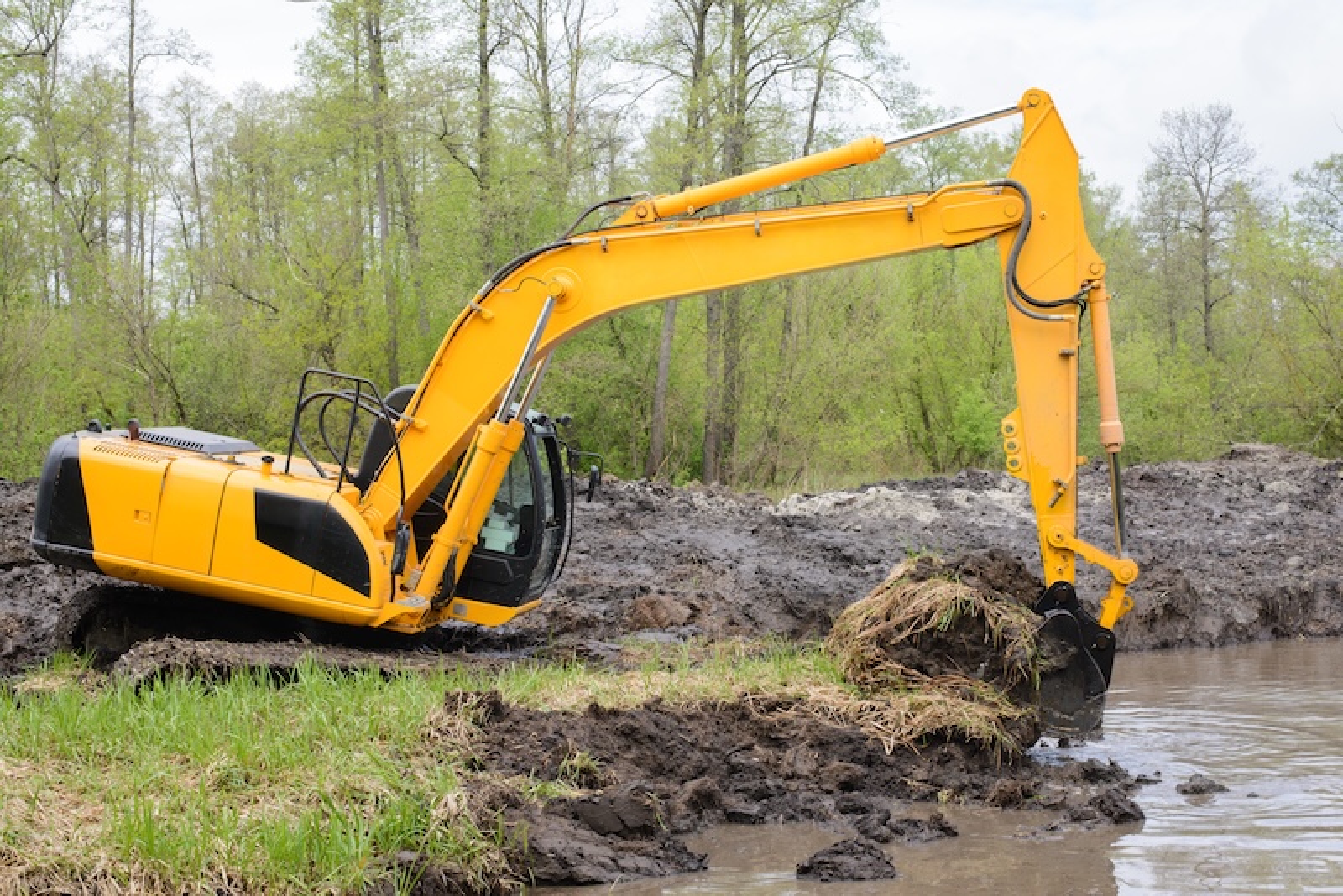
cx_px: 672
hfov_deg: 39.6
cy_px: 448
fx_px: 1866
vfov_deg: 27.0
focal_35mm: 50
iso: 200
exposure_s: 1/200
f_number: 8
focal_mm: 50
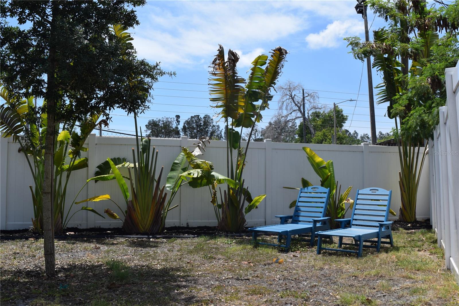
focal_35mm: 36
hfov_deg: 53.1
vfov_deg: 36.9
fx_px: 459
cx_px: 230
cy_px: 153
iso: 200
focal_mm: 24
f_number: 10
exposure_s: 1/400
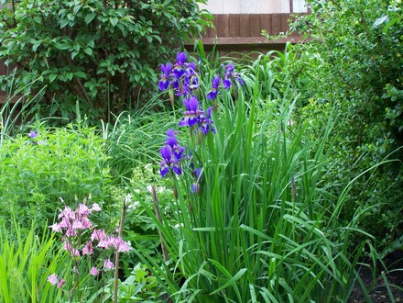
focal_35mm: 69
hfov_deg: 28.2
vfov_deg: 21.3
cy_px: 152
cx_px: 202
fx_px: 803
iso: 64
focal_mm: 11.5
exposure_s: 1/40
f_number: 3.2
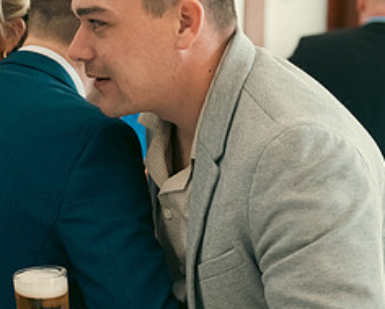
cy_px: 137
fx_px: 1106
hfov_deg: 19.4
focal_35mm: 97
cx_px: 38
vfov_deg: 15.9
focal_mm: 42
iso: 800
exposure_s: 1/160
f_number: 3.5
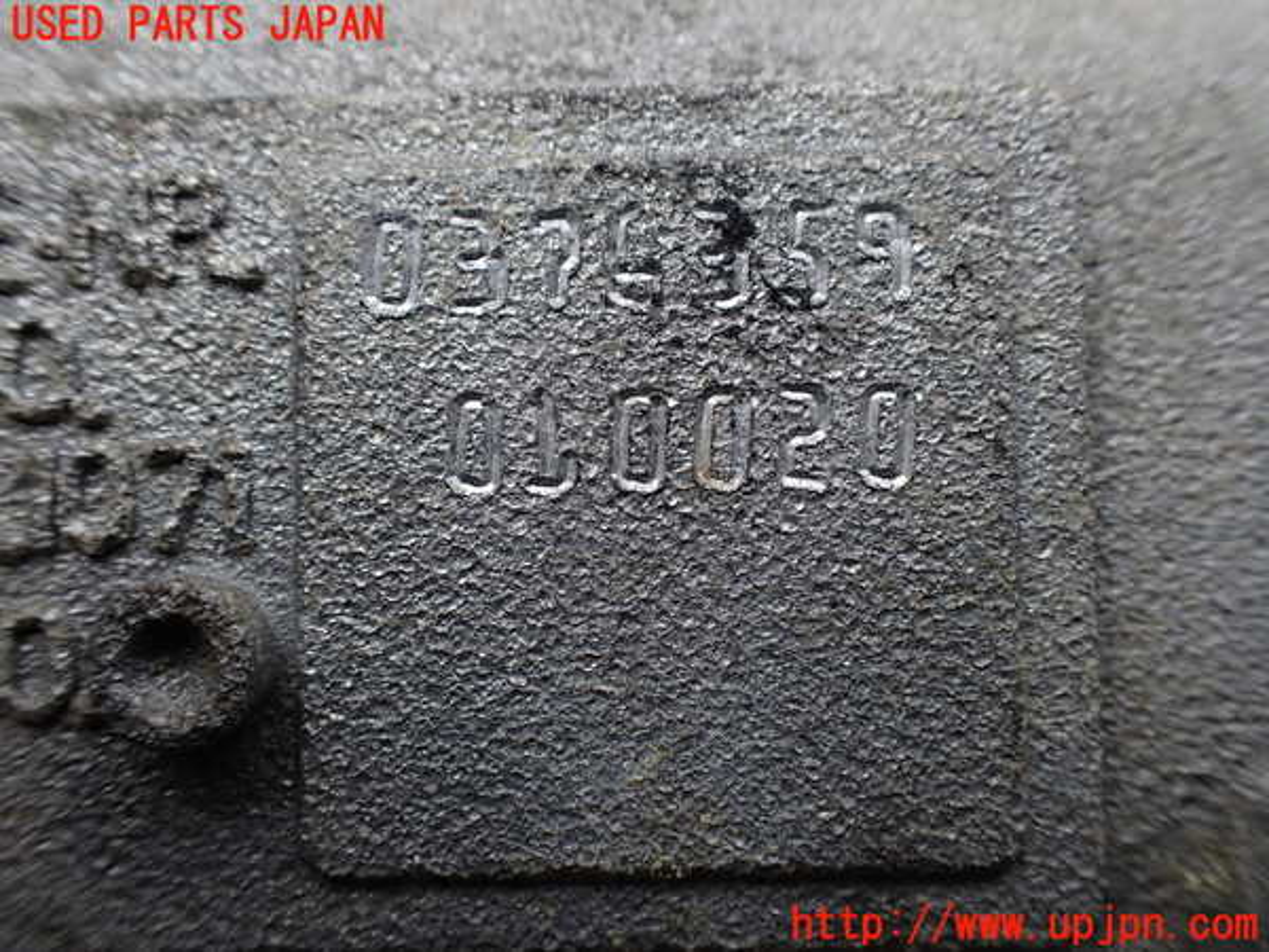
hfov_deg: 60.0
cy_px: 476
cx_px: 634
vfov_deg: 46.8
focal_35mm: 30
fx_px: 1100
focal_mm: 5.4
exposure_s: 1/400
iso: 100
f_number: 3.2
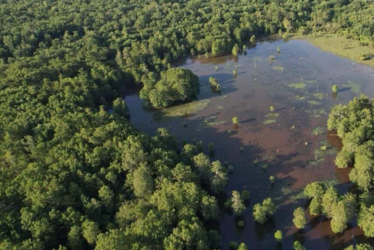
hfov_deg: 55.6
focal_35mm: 33
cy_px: 97
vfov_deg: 39.8
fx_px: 343
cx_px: 259
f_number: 2.8
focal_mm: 8.4
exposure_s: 1/640
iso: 110
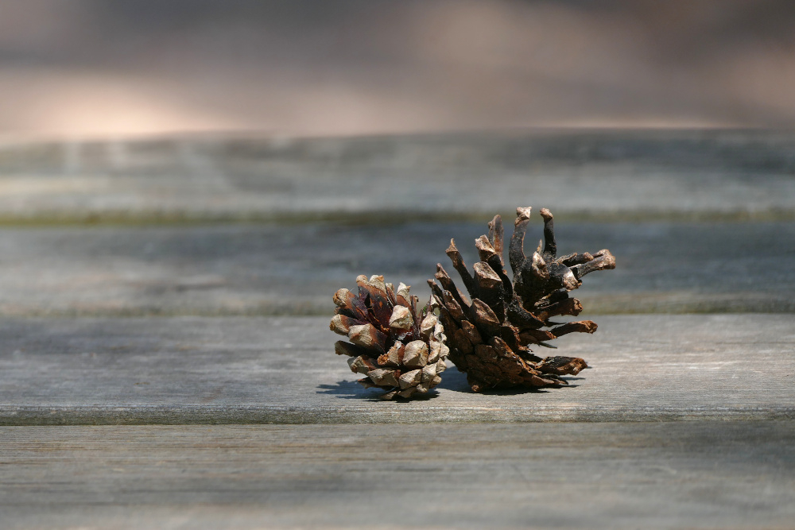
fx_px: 8834
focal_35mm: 400
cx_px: 398
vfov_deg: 3.4
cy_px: 265
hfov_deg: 5.2
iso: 125
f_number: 4
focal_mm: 146
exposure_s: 1/200
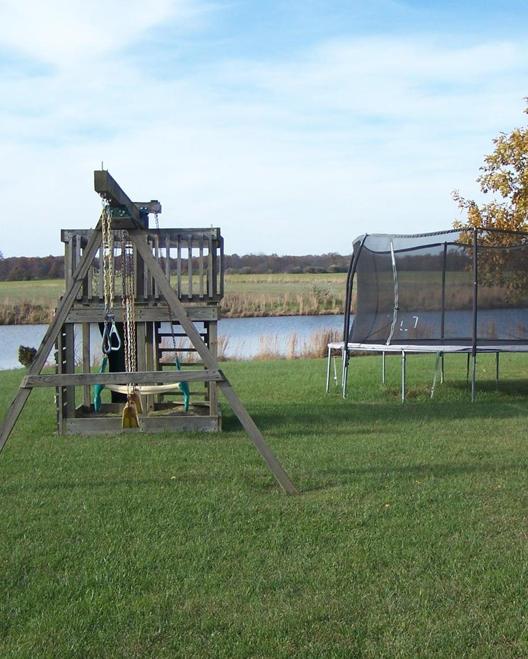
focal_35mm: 52
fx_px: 1016
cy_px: 344
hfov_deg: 29.1
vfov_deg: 36.0
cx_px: 313
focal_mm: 6.3
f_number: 2.8
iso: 80
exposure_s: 1/750
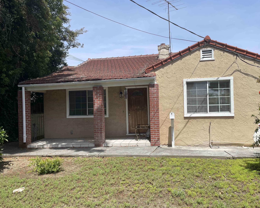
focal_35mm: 28
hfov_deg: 62.2
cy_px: 105
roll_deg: +1.6
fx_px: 215
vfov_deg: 51.5
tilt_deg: +1.2
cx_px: 131
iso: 32
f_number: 1.6
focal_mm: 4.2
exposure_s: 1/3731
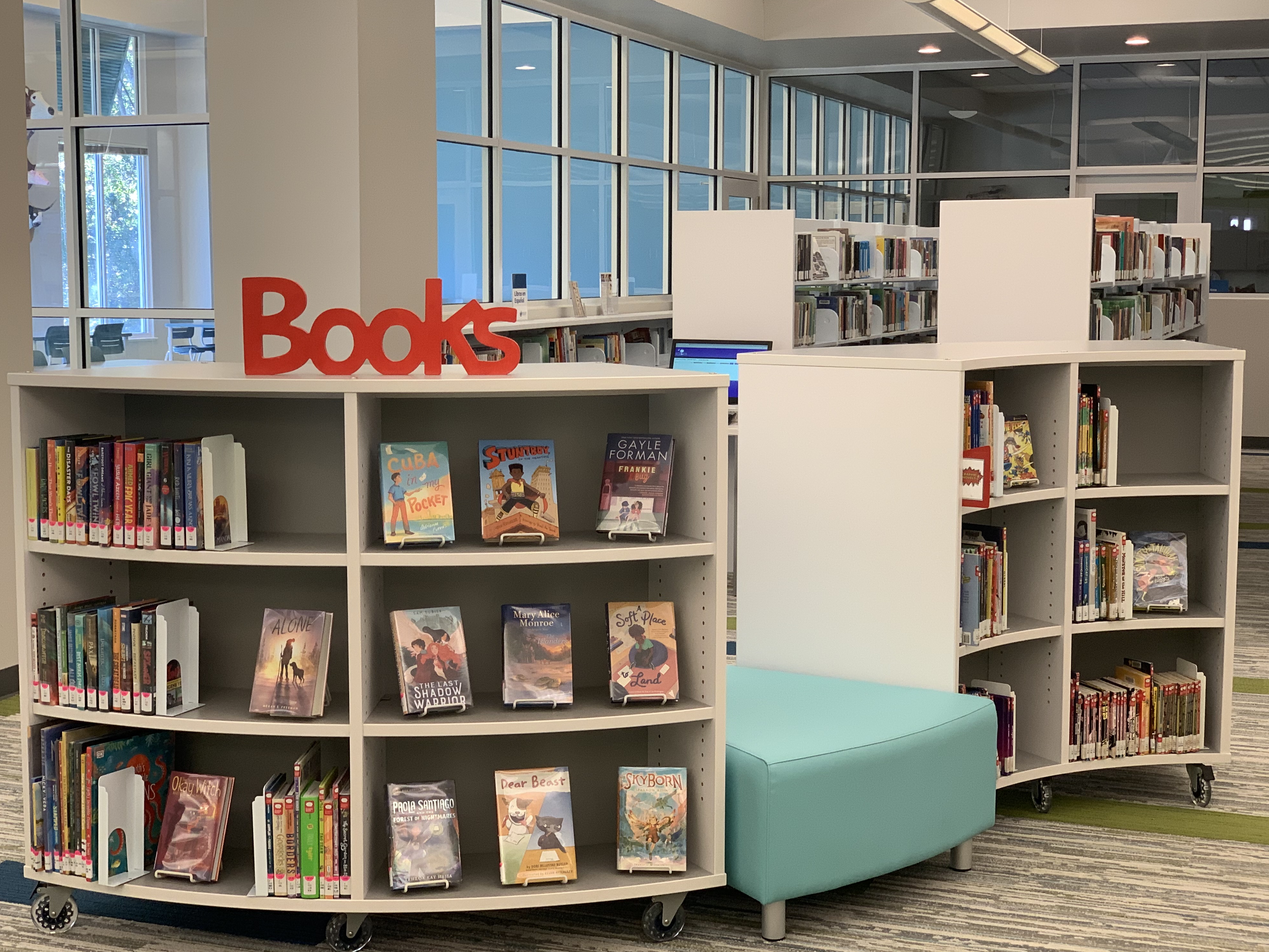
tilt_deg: -6.5
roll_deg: -0.7
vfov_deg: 27.5
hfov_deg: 36.2
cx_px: 624
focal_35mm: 53
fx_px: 1943
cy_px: 471
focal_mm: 6
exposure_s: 1/60
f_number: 2.4
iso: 100
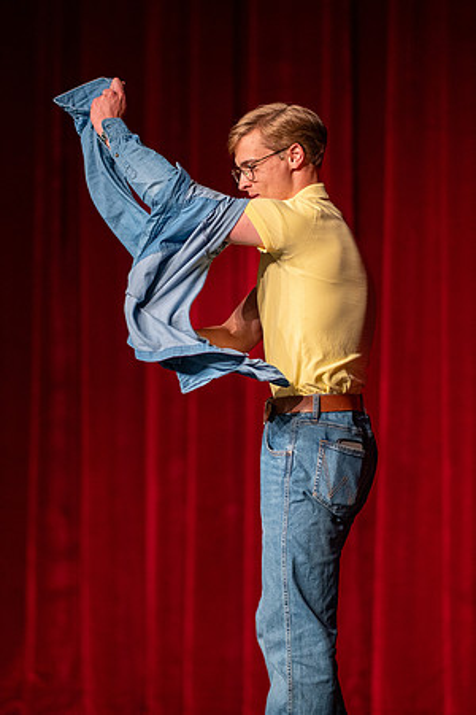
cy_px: 341
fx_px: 3349
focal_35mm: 169
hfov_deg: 8.1
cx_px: 251
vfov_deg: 12.2
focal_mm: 105
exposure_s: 1/1000
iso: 1600
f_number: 1.4
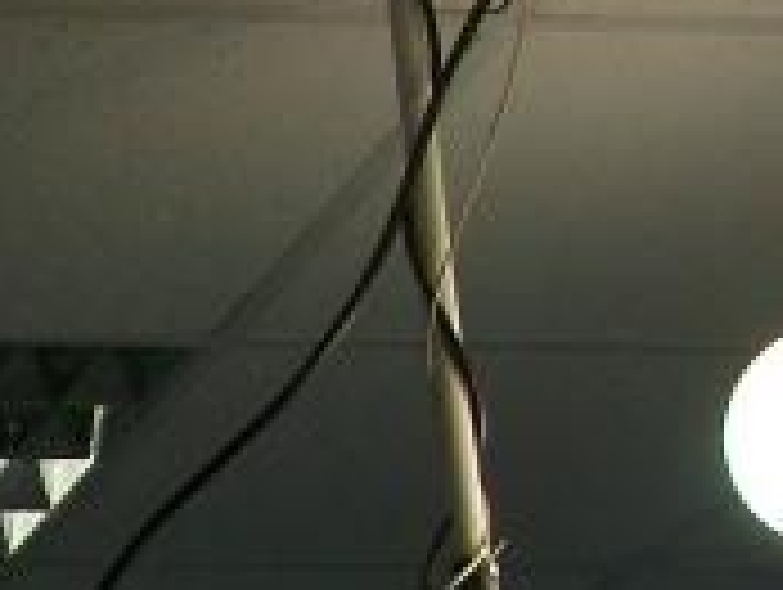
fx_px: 4258
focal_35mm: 188
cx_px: -1120
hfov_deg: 9.3
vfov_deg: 7.1
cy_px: 1698
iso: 80
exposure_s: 1/50
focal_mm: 5.7
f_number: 2.9
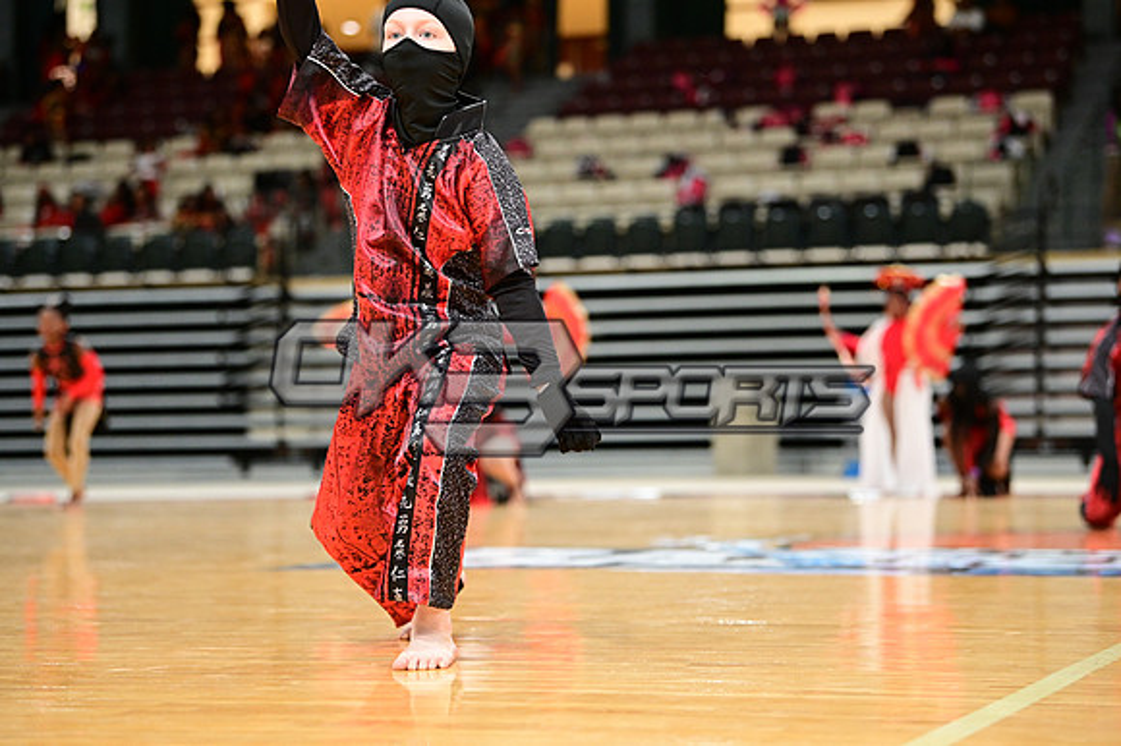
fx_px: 2863
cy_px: 373
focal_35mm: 92
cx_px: 560
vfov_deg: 14.8
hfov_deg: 22.2
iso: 6400
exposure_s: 1/1000
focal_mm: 92
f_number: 3.2
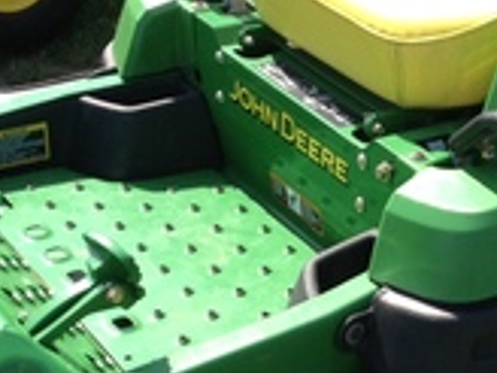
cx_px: 397
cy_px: 261
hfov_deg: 16.8
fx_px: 1665
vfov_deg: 12.7
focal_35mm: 116
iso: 64
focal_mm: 4.28
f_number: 2.4
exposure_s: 1/613
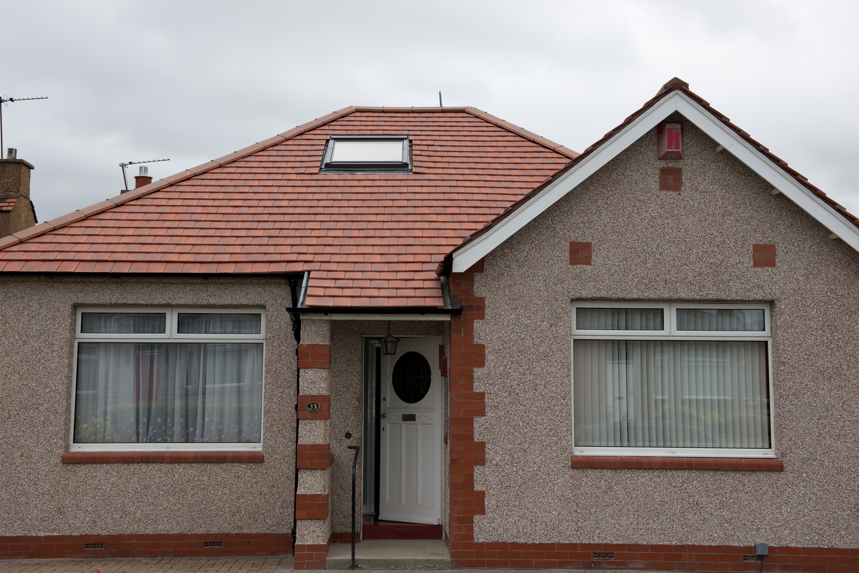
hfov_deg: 41.1
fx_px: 1146
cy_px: 286
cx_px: 430
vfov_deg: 28.1
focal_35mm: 48
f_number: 7.1
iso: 100
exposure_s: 1/200
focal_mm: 48
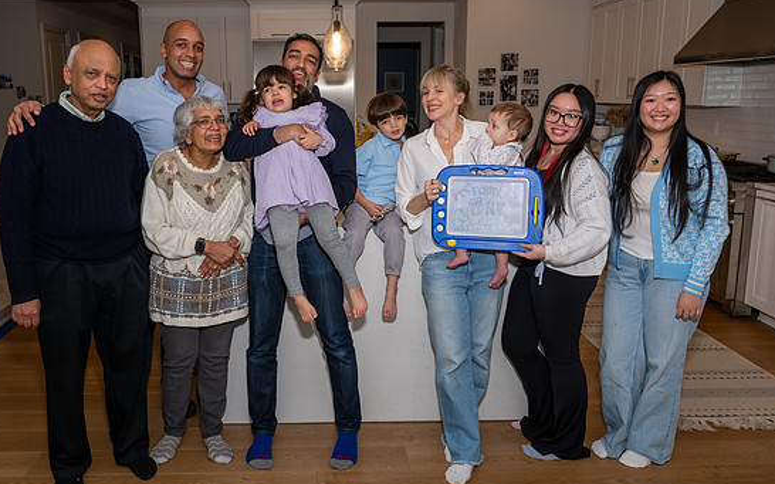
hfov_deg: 62.7
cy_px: 204
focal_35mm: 30
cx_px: 341
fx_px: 634
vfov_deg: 41.7
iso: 640
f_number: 9
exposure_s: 1/250
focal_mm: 24
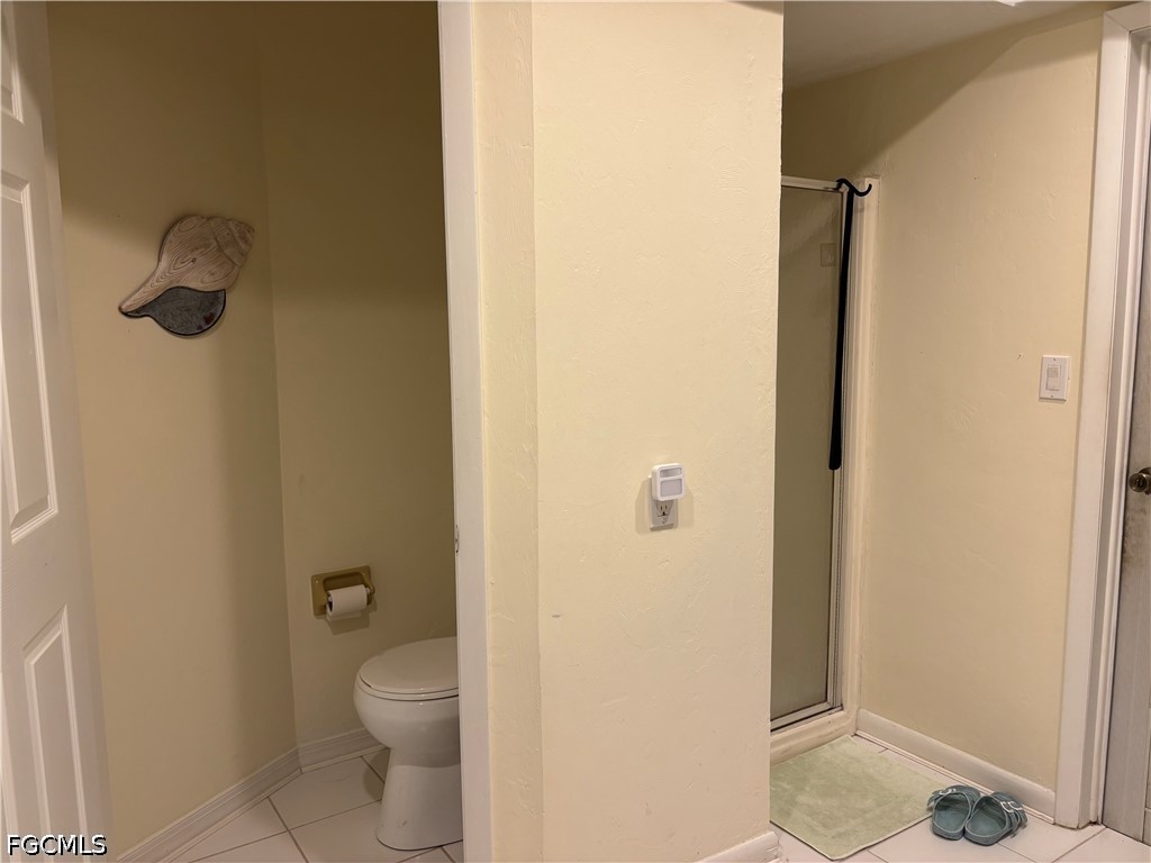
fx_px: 865
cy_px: 432
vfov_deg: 53.1
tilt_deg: -8.1
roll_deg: +0.3
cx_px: 576
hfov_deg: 67.3
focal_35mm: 26
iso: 80
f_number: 1.6
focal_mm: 5.96
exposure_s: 1/60
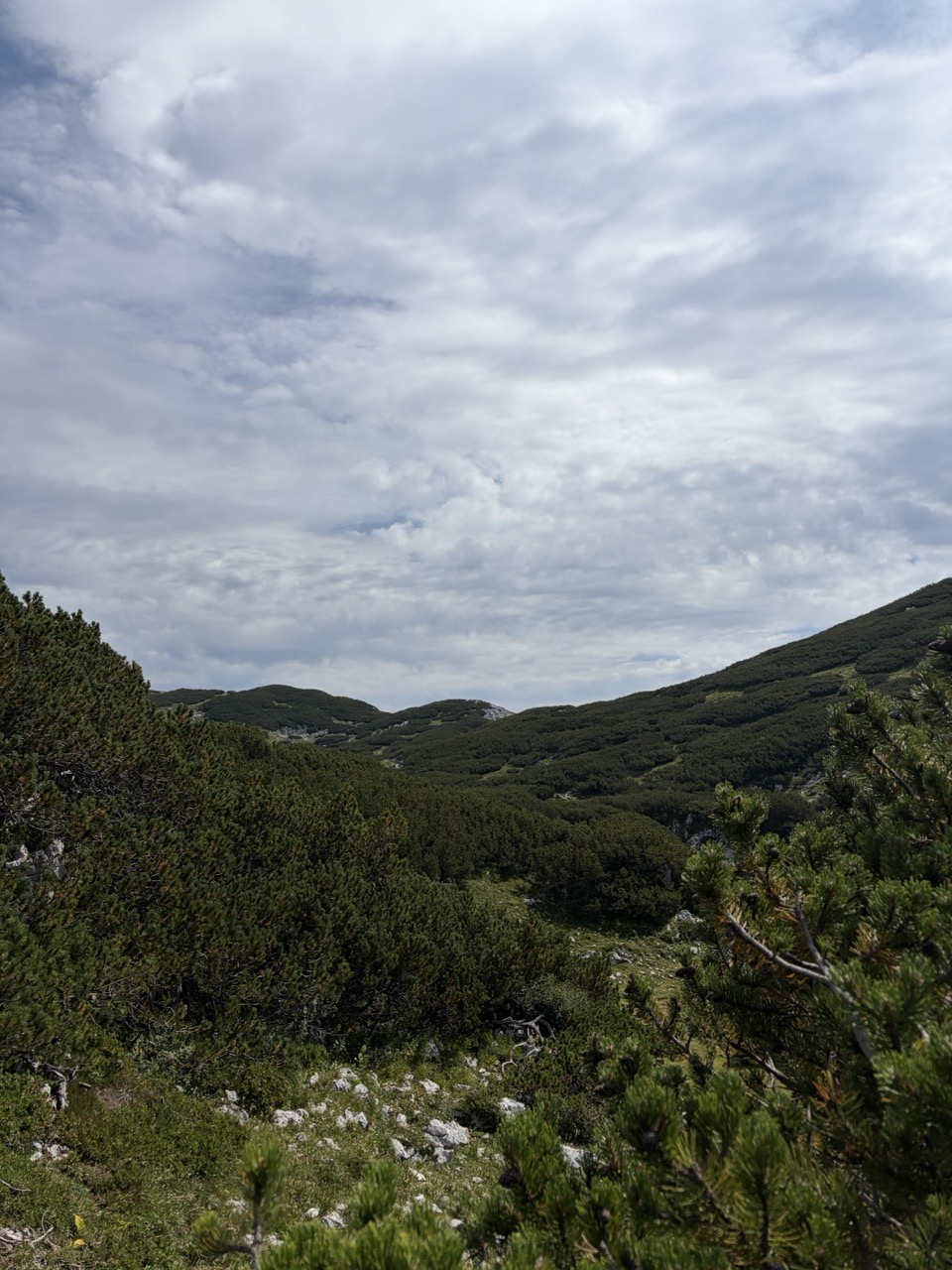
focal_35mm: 26
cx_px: 476
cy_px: 635
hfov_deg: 53.1
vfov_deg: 67.3
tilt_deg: +10.0
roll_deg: +3.8
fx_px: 953
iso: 50
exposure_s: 1/11905
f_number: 1.6
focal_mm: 5.96
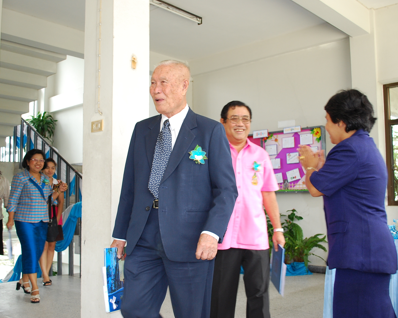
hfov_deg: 47.9
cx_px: 189
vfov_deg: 39.2
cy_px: 159
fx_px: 448
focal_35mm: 38
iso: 400
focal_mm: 22
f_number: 4
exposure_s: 1/50
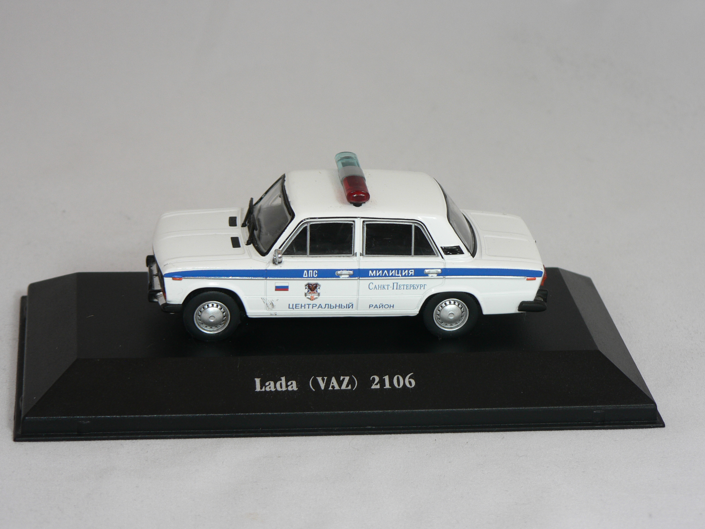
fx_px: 2159
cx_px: 352
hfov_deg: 18.5
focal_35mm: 106
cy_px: 264
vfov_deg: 14.0
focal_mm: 17.7
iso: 80
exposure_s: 1/60
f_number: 3.2
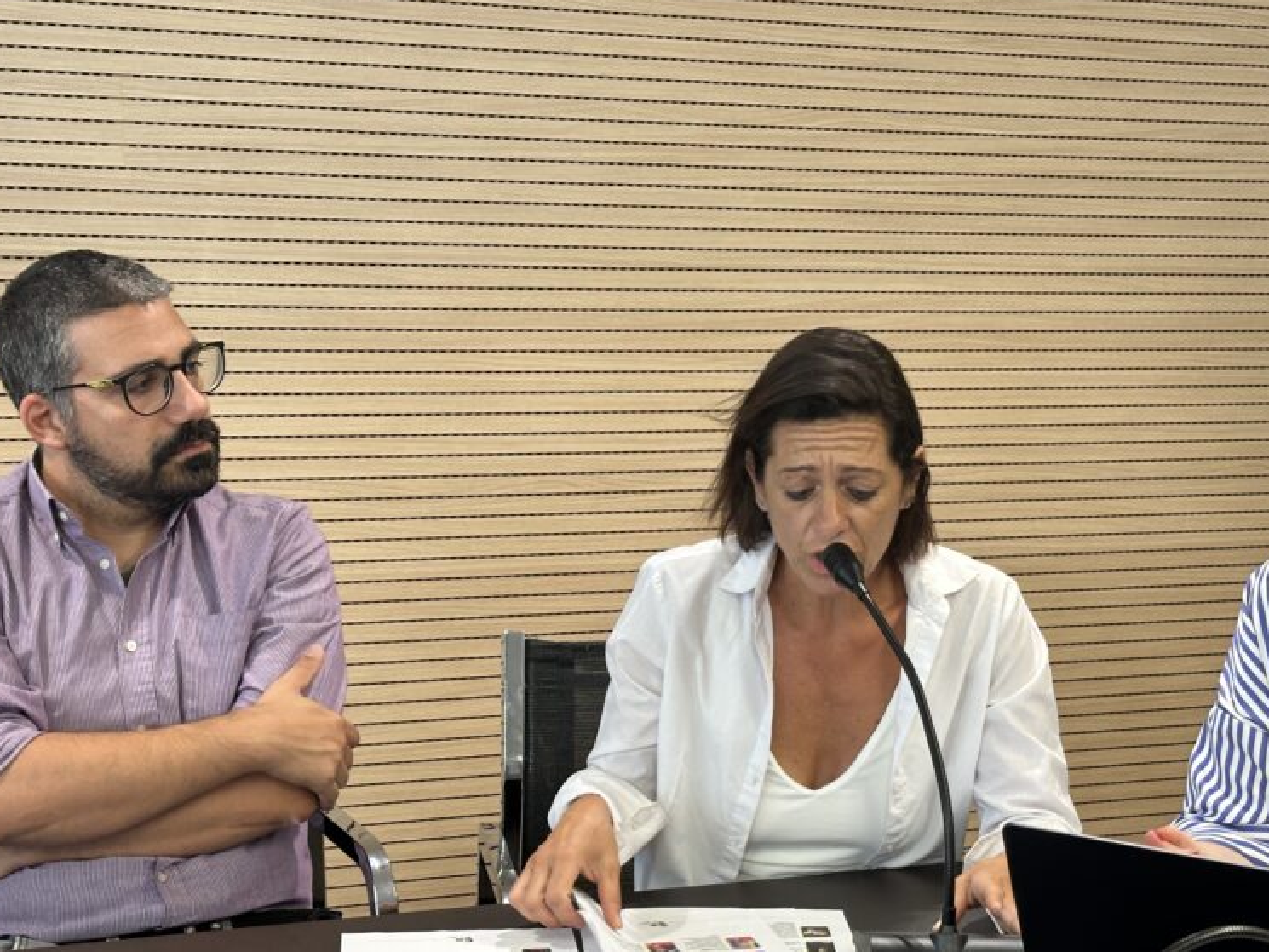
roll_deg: -0.9
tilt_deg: -9.6
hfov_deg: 29.3
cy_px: 628
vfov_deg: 22.2
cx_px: 743
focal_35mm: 66
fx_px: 2420
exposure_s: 1/56
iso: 125
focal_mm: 6.86
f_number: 1.78
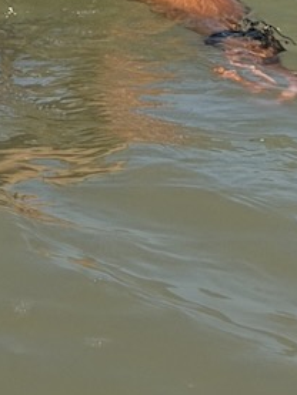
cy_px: -421
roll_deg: +1.2
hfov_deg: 6.7
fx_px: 2538
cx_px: 106
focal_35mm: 222
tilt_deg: -6.8
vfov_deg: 8.4
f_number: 1.78
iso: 80
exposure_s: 1/8772
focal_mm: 6.76
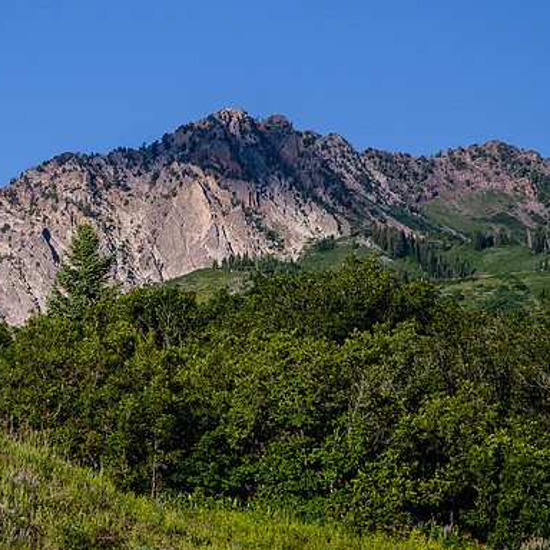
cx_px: 69
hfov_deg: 9.6
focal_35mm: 182
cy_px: 224
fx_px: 3272
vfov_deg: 9.6
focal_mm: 120
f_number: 8
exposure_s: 1/500
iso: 200
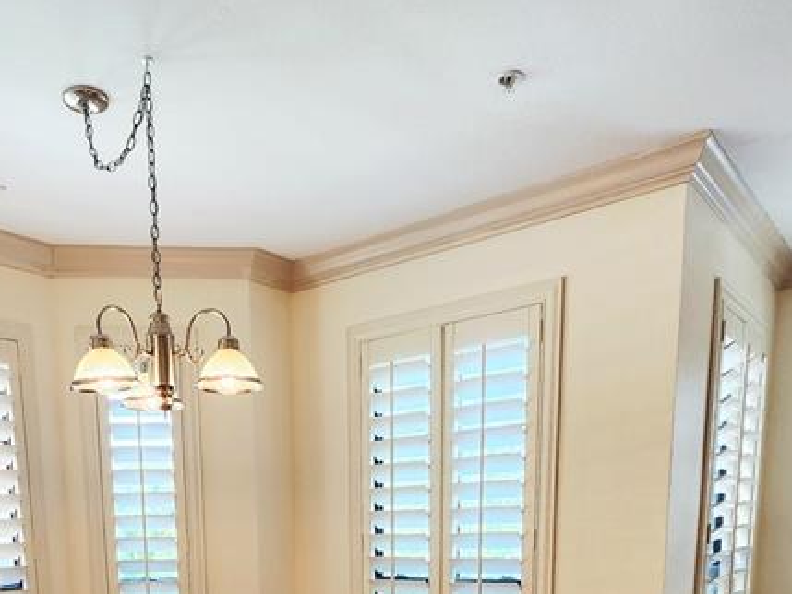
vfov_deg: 37.0
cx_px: 310
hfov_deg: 57.8
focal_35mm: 31
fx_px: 709
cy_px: 677
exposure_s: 1/60.2
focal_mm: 2.2
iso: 100
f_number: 2.2
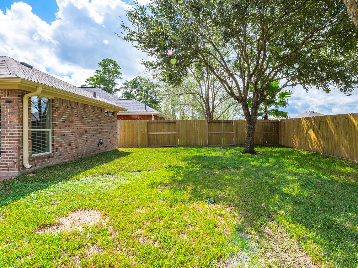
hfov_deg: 87.7
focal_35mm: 18
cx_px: 186
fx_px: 186
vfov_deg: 71.6
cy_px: 137
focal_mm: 16
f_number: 13
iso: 125
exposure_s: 1/100
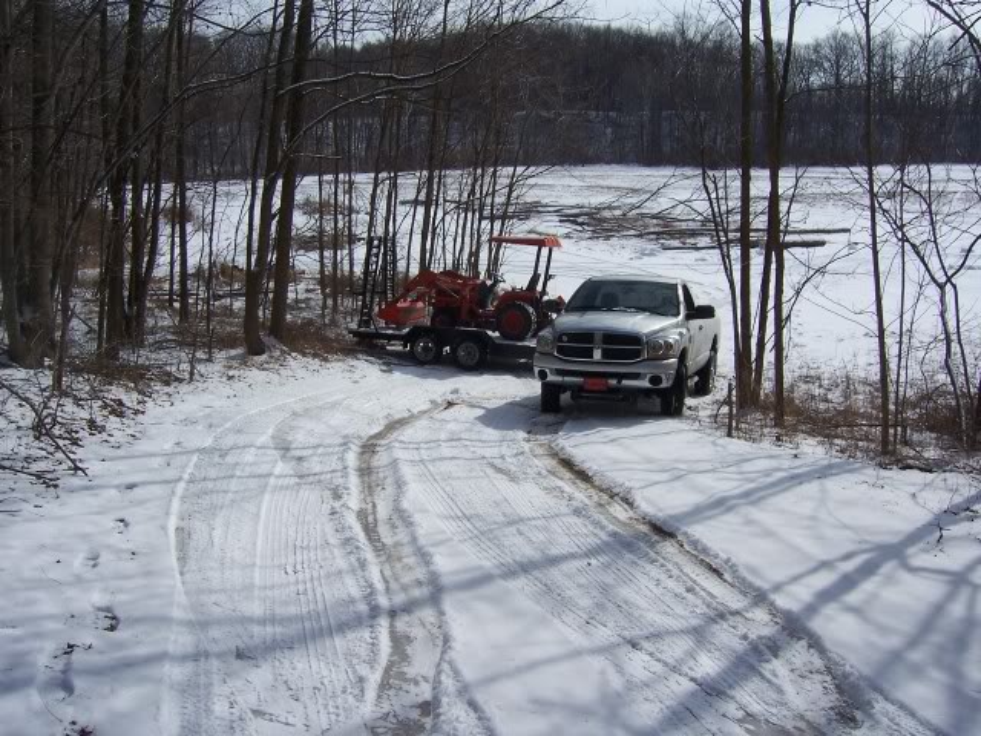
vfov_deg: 39.7
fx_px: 1020
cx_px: 490
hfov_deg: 51.4
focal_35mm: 36
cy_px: 368
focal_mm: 6
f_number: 4.8
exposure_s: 1/1500
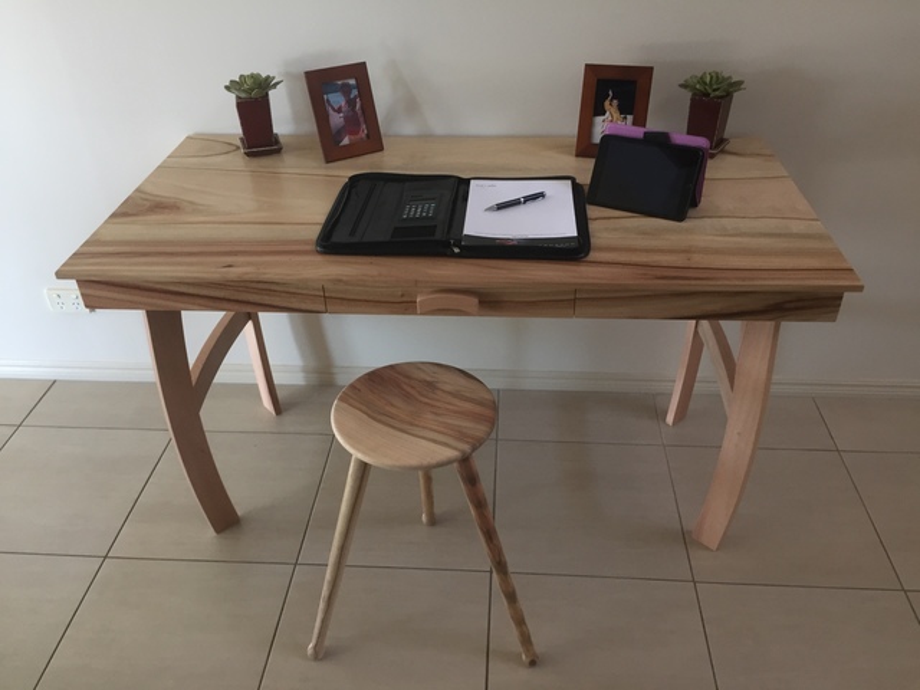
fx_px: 771
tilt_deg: -35.0
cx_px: 460
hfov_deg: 61.7
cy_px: 345
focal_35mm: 29
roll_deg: +1.2
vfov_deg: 48.2
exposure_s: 1/30
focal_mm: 4.15
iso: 80
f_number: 2.2
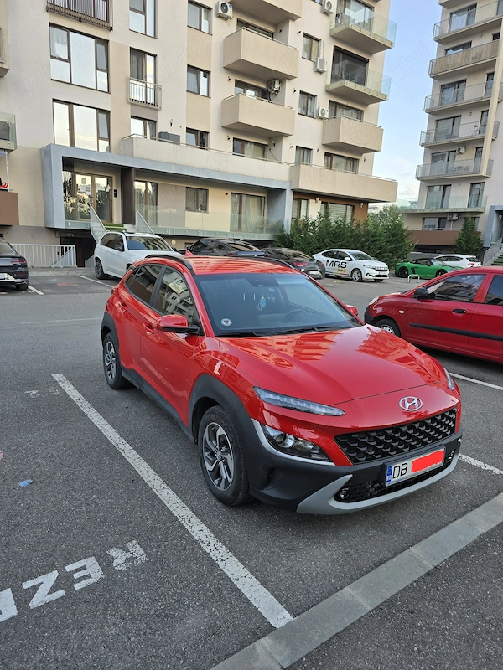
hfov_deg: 58.9
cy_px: 335
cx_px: 252
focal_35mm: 23
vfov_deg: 73.9
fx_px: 446
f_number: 1.7
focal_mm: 6.3
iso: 20
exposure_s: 1/182
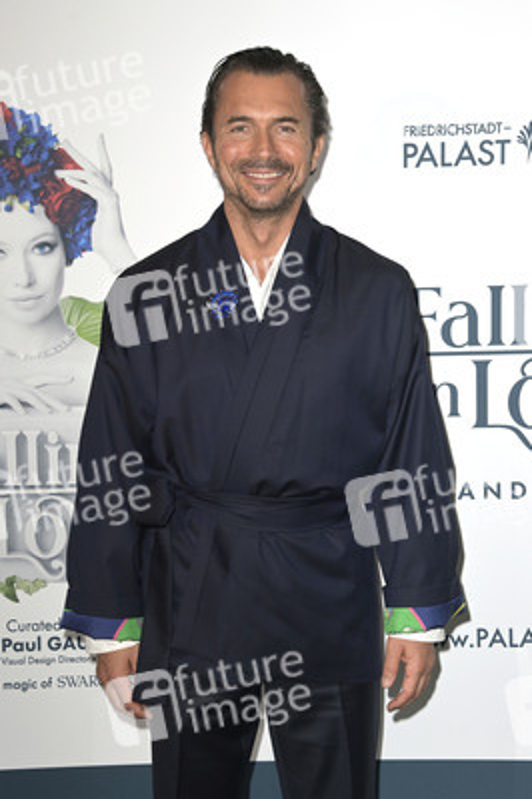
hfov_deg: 18.9
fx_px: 1599
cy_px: 400
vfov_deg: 28.1
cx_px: 266
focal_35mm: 72
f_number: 5.6
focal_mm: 72
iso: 640
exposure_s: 1/250
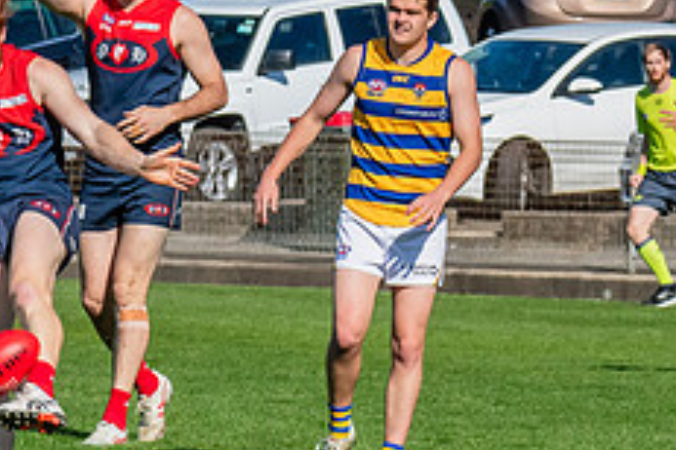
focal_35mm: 669
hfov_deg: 3.1
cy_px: 217
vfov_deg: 2.1
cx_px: -138
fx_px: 12561
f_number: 11
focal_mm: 170
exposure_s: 1/1600
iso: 800
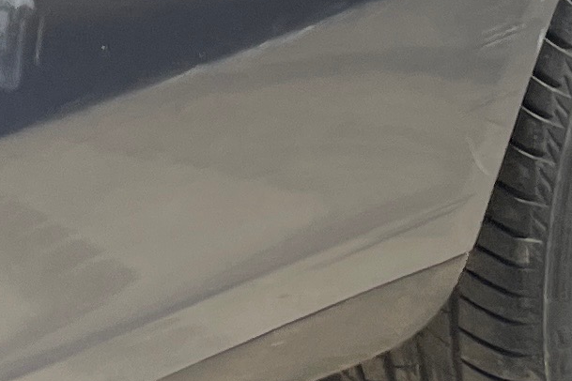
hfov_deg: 11.4
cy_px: -606
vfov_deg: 7.1
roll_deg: +0.0
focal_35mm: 179
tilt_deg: -16.5
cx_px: 98
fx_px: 2844
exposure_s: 1/3125
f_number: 1.6
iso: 32
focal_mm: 4.2
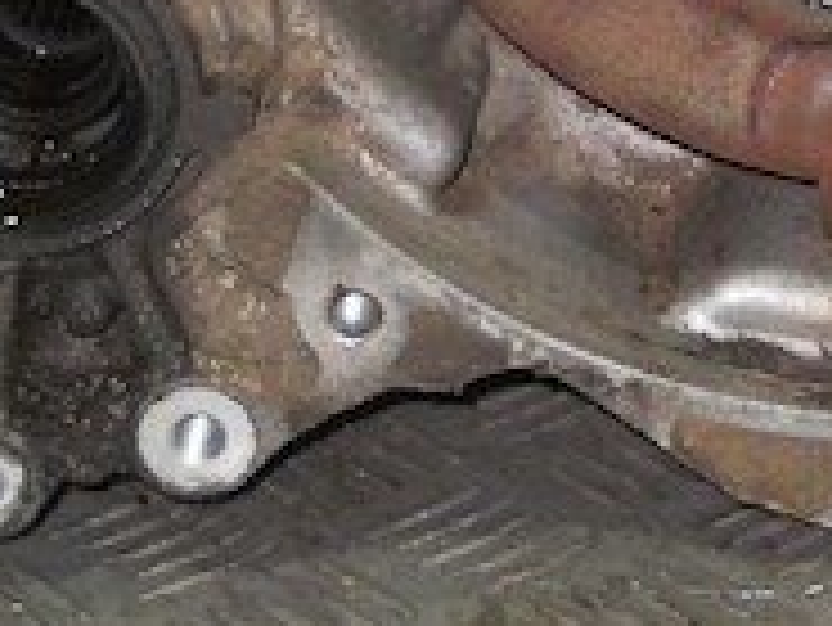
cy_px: -432
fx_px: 3415
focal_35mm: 142
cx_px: 783
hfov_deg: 13.7
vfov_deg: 10.0
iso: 100
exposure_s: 1/30
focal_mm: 6.72
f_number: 3.1
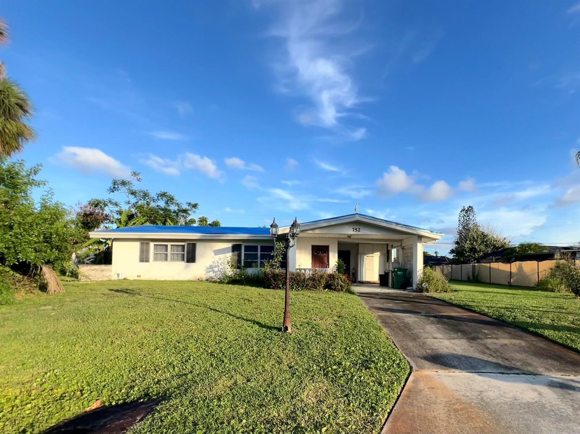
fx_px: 218
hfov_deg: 106.2
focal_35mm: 13
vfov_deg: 89.9
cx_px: 290
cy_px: 217
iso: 32
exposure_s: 1/791
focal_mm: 1.57
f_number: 1.8
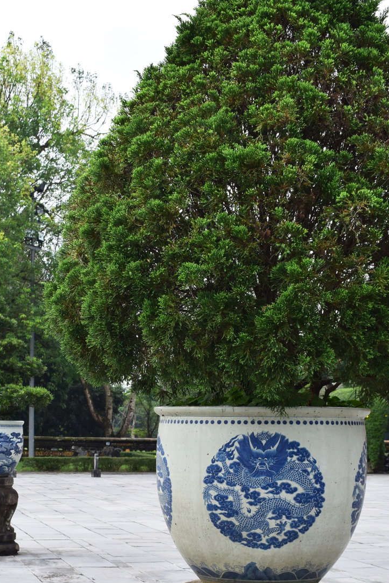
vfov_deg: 26.2
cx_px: 100
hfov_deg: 17.7
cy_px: 410
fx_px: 1245
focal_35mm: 77
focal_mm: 31
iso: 400
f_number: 11
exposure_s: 1/500
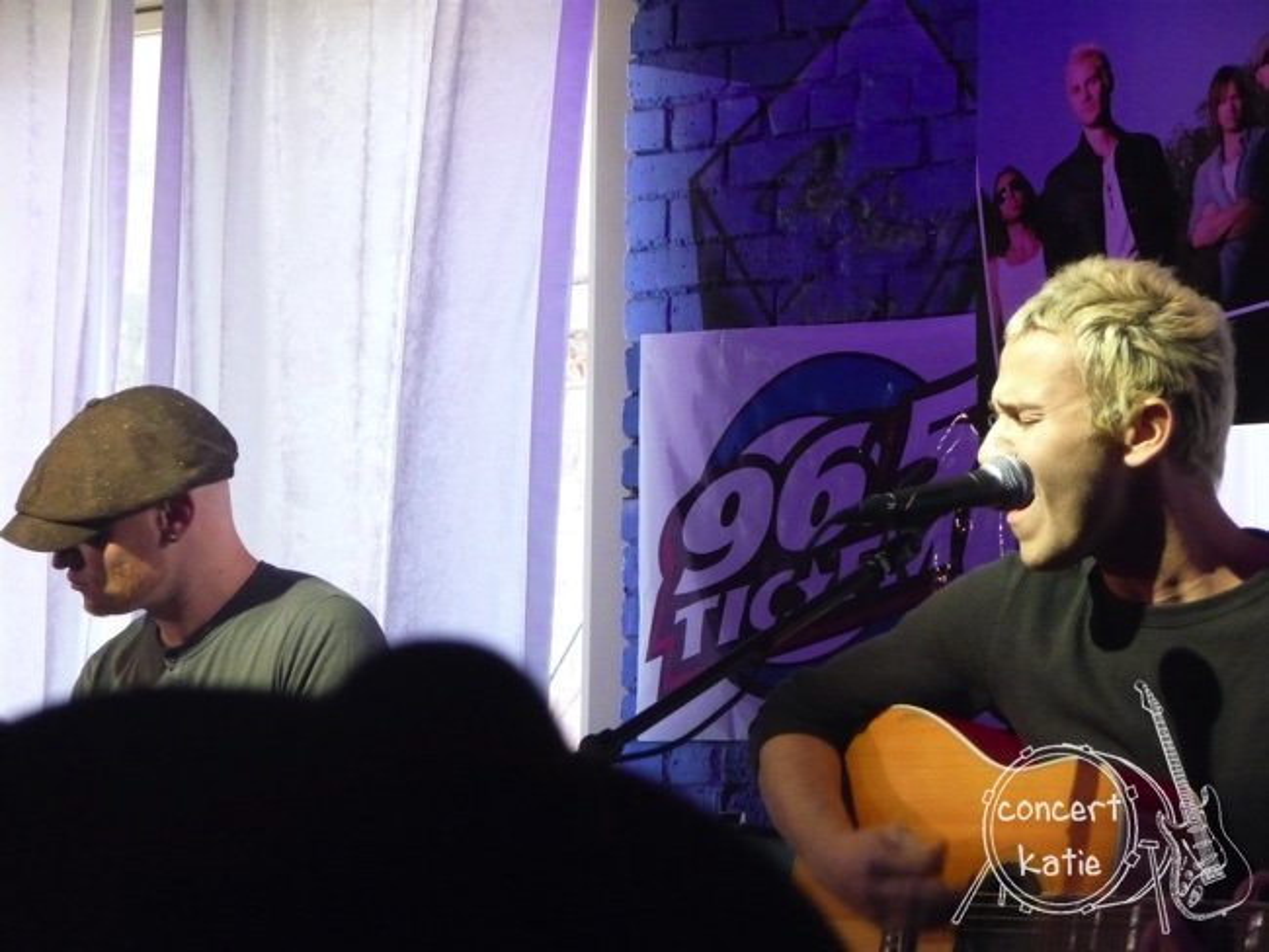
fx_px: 5794
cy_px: 476
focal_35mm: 158
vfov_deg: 9.4
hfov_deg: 12.5
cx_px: 634
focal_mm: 27.1
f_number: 4.8
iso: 800
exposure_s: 1/80
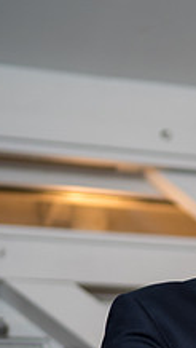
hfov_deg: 9.7
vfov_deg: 17.8
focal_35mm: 120
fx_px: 1106
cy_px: 213
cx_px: 342
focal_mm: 35
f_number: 1.4
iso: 250
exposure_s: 1/200
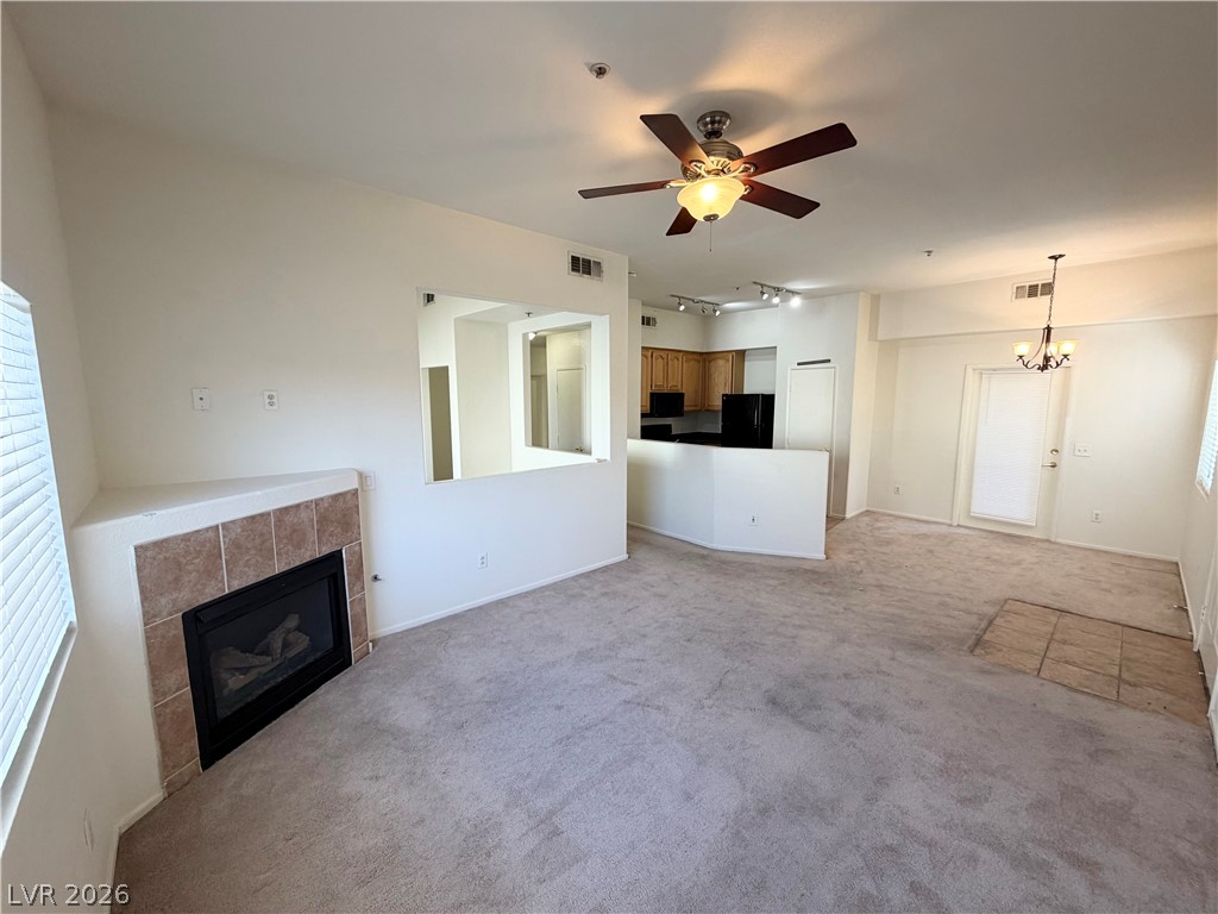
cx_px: 609
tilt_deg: -7.3
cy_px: 457
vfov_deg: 85.7
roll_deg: -0.1
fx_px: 493
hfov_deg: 102.1
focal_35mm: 14
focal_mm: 2.22
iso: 160
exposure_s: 1/120
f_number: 2.2
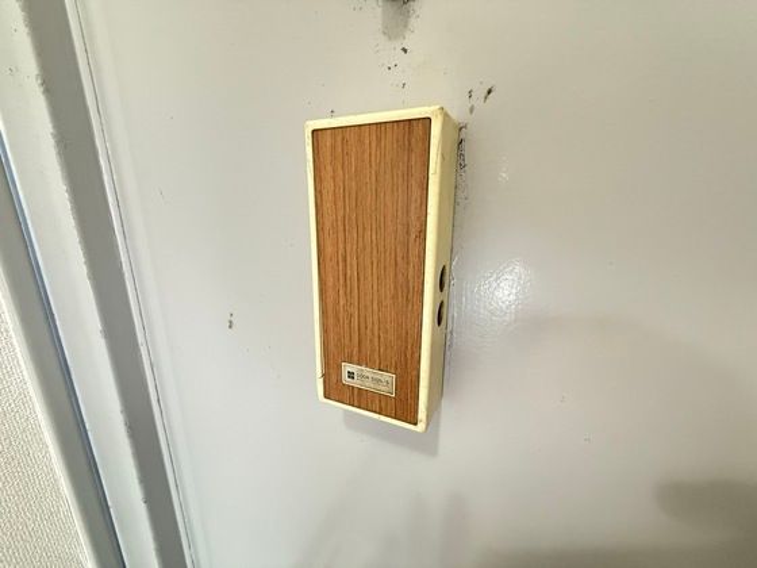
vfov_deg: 85.7
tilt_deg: -14.3
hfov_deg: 102.1
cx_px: 378
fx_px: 306
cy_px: 284
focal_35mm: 14
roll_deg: -0.3
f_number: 2.2
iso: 800
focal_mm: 2.22
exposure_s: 1/60
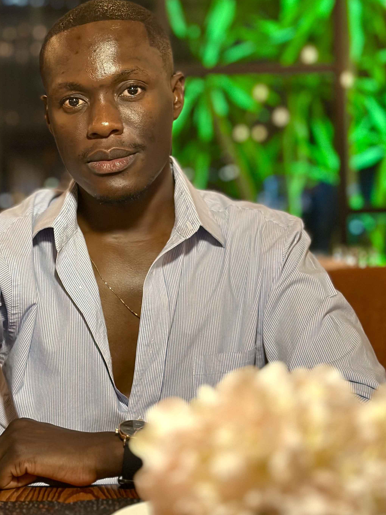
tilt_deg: +4.9
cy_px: 159
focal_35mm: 71
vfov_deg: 27.2
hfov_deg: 20.6
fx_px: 1056
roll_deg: +0.4
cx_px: 120
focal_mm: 6.86
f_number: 1.78
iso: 640
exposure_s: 1/25
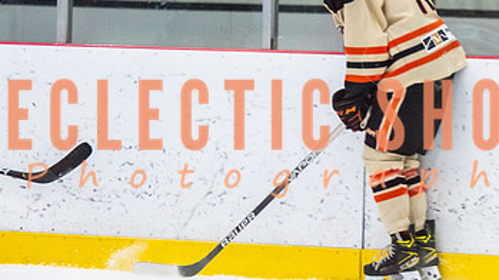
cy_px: 100
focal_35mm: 574
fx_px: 7592
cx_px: 399
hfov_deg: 3.8
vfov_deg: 2.1
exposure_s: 1/640
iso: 1250
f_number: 2.8
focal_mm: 145
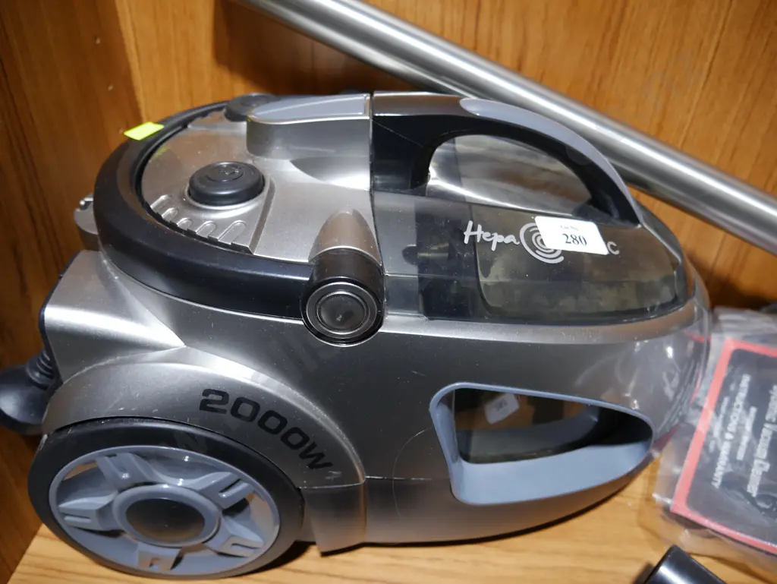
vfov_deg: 46.8
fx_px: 674
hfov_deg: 59.9
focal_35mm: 30
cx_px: 388
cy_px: 292
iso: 320
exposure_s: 1/60
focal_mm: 15
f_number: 3.6
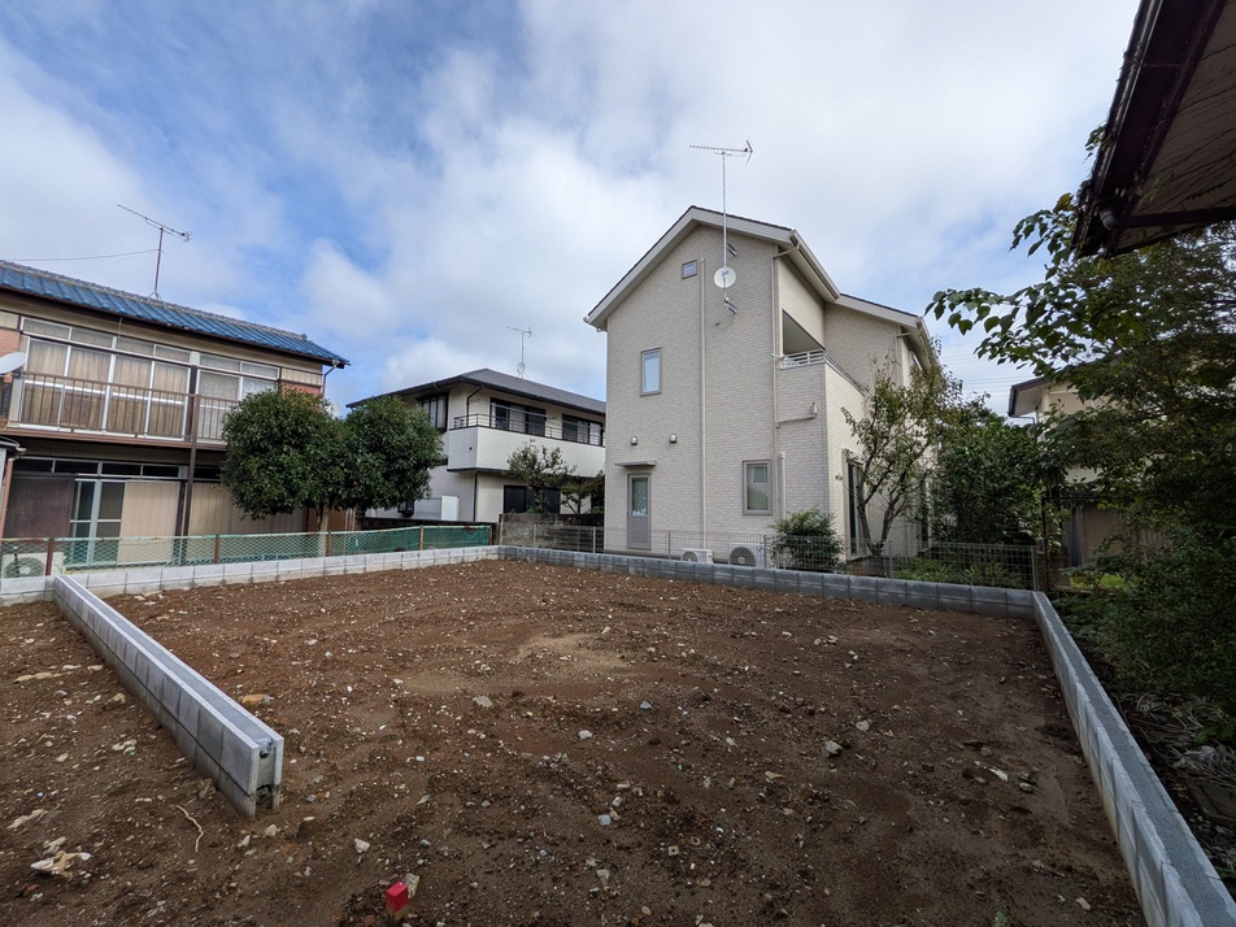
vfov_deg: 85.7
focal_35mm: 14
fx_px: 500
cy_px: 464
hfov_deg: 102.1
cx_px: 618
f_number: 2.2
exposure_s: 1/1965
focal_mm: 1.83
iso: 50
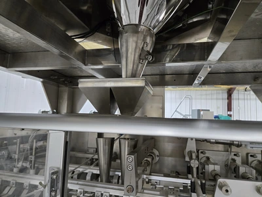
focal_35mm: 23
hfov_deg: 73.9
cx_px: 131
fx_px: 174
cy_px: 98
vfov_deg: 58.9
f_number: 1.8
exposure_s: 1/120
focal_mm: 5.4
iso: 400
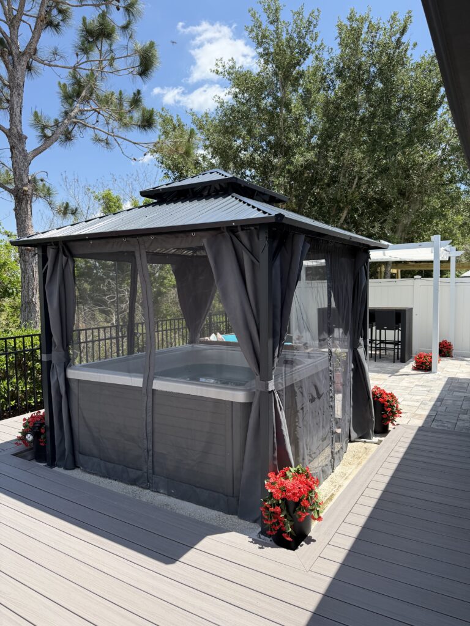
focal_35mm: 24
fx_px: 434
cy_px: 313
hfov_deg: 56.8
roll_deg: -0.2
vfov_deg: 71.6
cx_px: 235
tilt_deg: -5.0
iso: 100
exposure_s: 1/3425
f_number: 1.78
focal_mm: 6.76
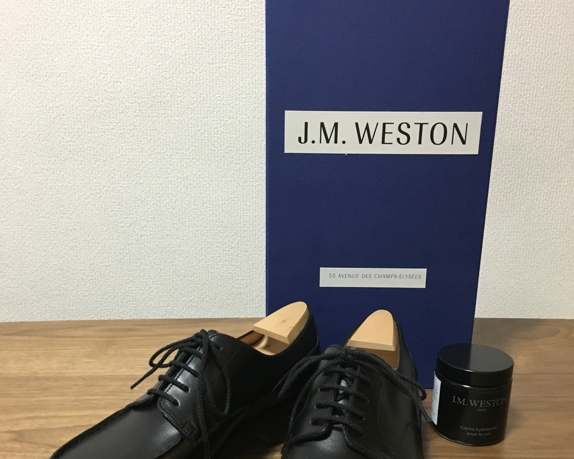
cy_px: 302
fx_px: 645
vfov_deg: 38.8
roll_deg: -0.7
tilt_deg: -19.0
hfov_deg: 47.9
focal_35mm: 38
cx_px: 286
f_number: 2.2
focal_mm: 4.15
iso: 200
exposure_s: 1/24
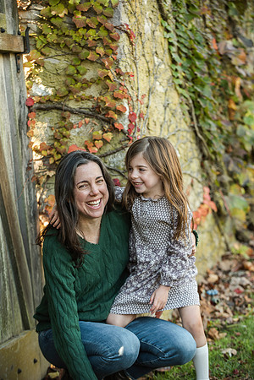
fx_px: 1111
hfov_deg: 13.0
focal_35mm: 105
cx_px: 127
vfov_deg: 19.5
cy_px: 190
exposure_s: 1/200
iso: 500
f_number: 4
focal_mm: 105
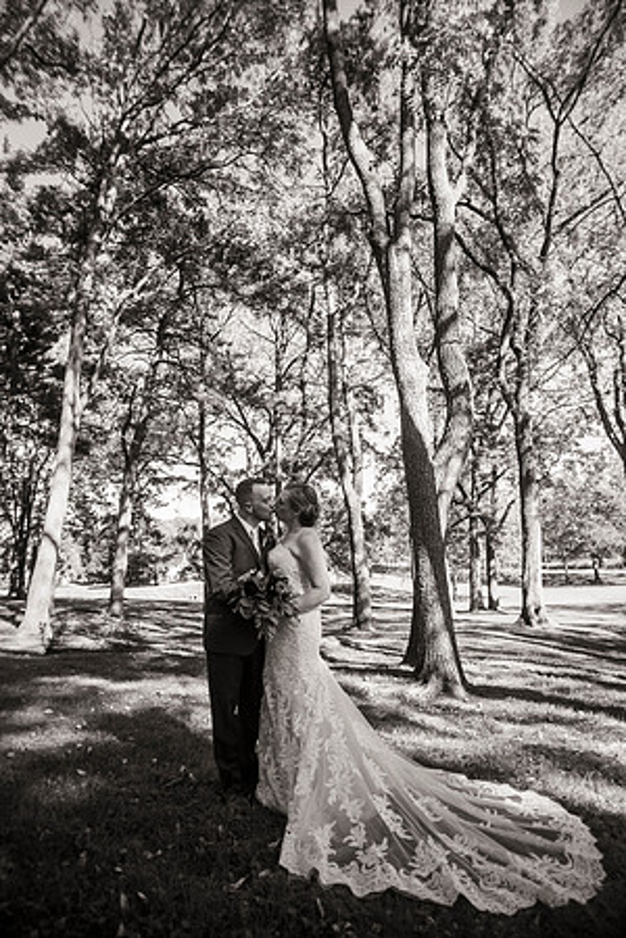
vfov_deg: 84.0
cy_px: 469
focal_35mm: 20
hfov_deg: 61.9
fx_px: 522
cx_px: 313
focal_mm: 20
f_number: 2.8
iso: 400
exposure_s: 1/800
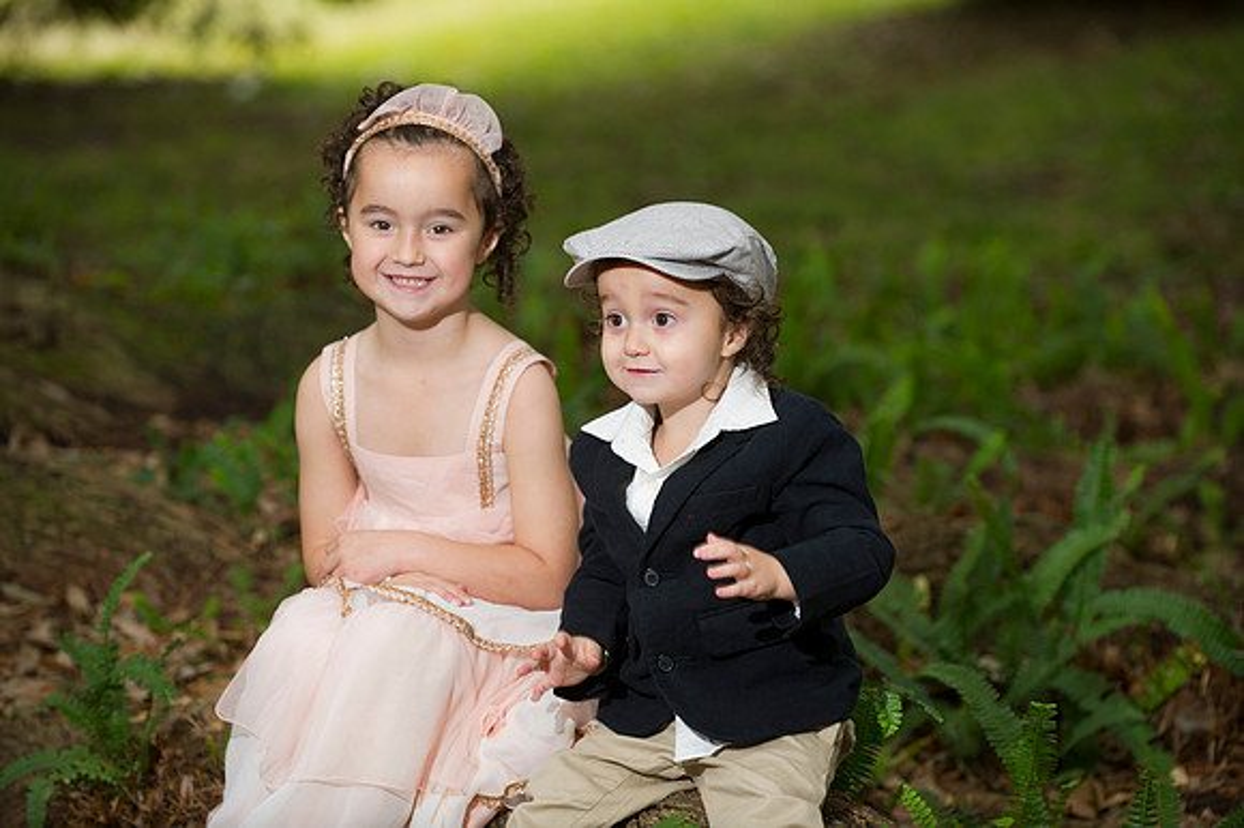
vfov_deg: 11.0
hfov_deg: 16.4
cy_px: 414
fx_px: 4317
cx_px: 622
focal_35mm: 125
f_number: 3.2
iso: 320
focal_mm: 125
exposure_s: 1/250
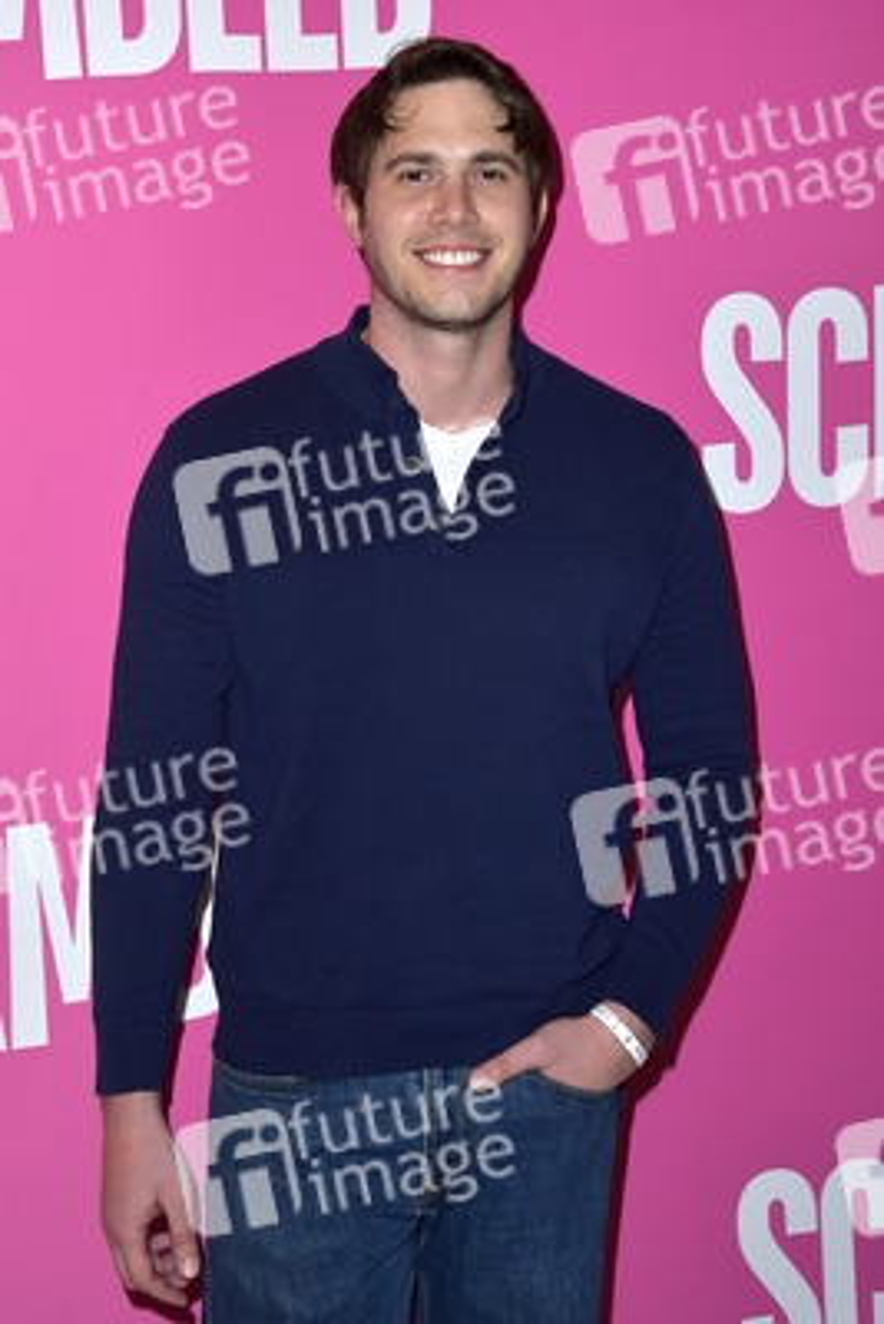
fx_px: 2061
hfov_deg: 24.2
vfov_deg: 35.6
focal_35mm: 56
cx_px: 442
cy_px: 662
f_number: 6.3
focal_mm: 56
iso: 160
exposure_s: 1/250
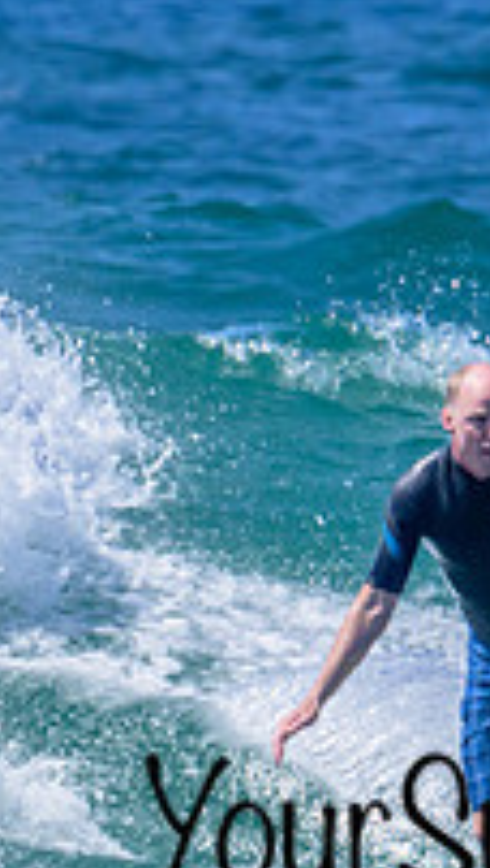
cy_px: 622
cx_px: 380
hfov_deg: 0.4
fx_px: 66311
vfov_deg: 0.8
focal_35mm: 2878
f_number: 16
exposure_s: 1/2000
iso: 1600
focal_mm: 800
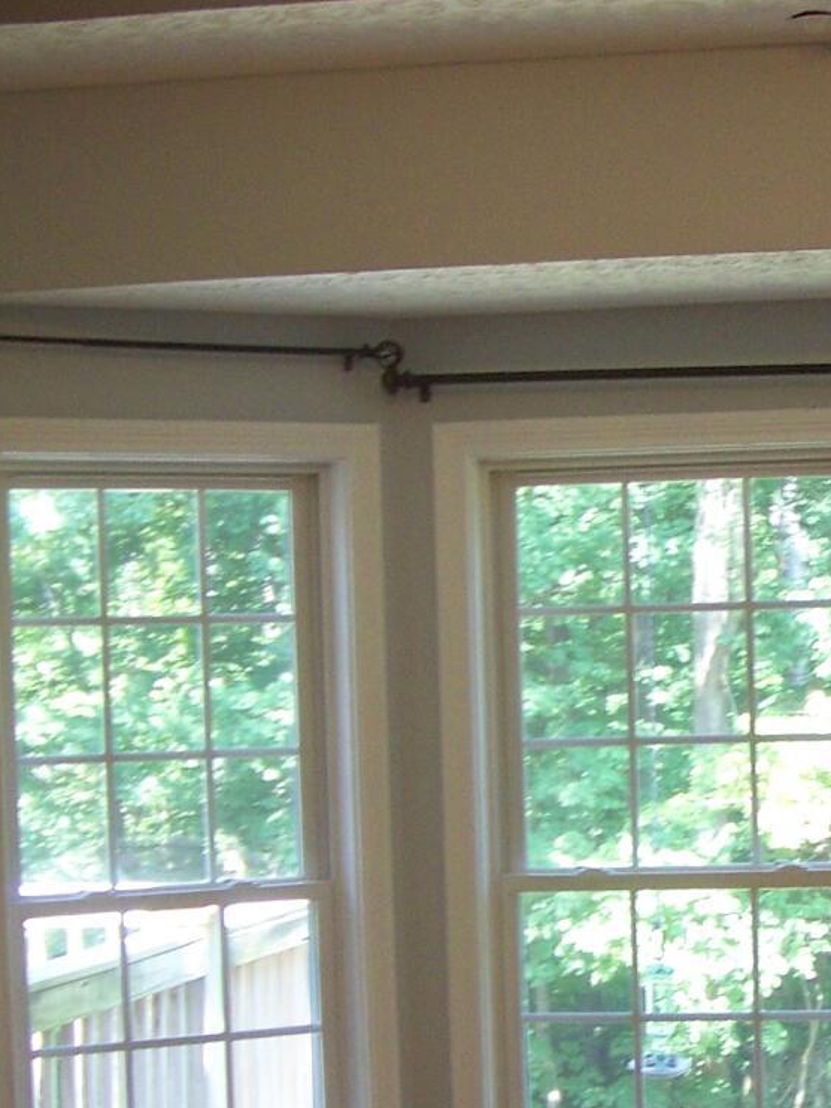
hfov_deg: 15.0
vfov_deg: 20.1
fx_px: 3103
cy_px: 812
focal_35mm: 97
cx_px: 806
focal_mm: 5.85
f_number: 2.8
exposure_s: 1/30
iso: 100
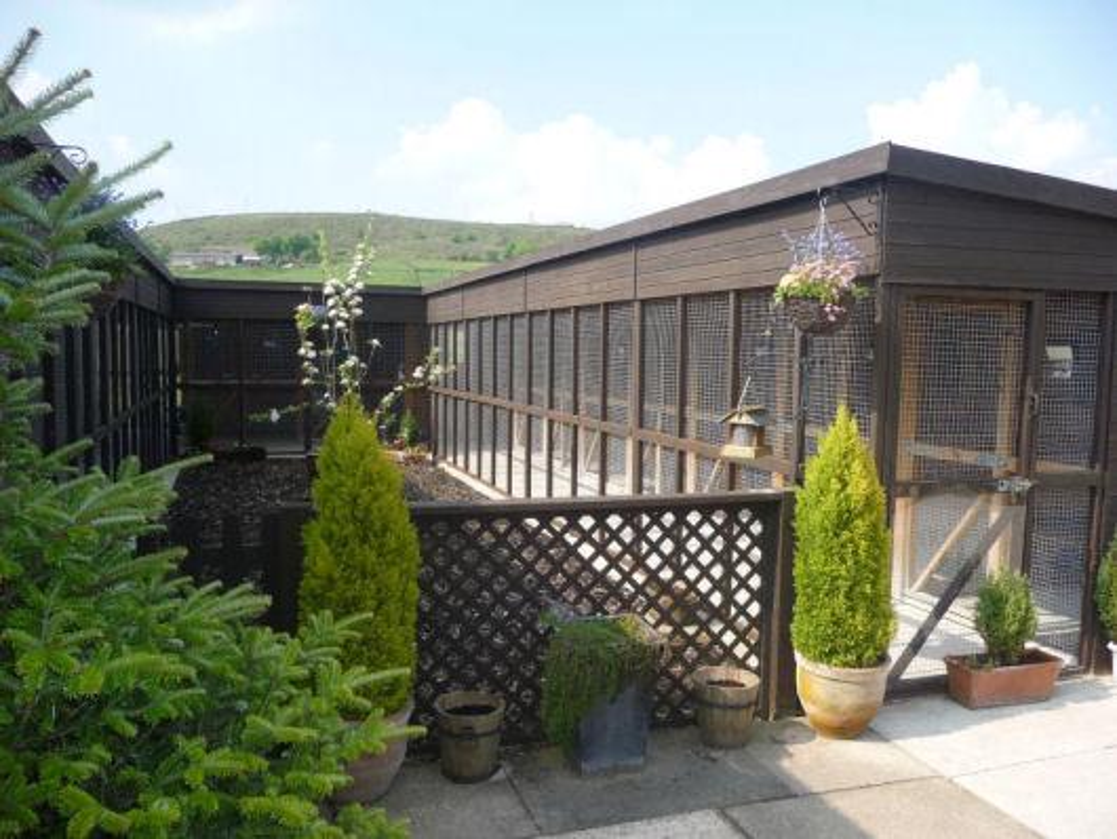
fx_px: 904
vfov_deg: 49.8
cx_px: 558
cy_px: 420
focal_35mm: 28
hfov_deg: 63.4
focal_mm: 4.7
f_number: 3.3
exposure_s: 1/400
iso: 100
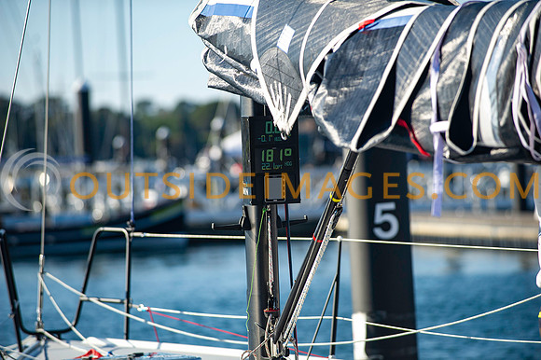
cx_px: 270
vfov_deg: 6.9
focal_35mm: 200
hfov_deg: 10.3
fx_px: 3004
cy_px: 180
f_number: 4
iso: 320
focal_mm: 200
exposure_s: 1/2000
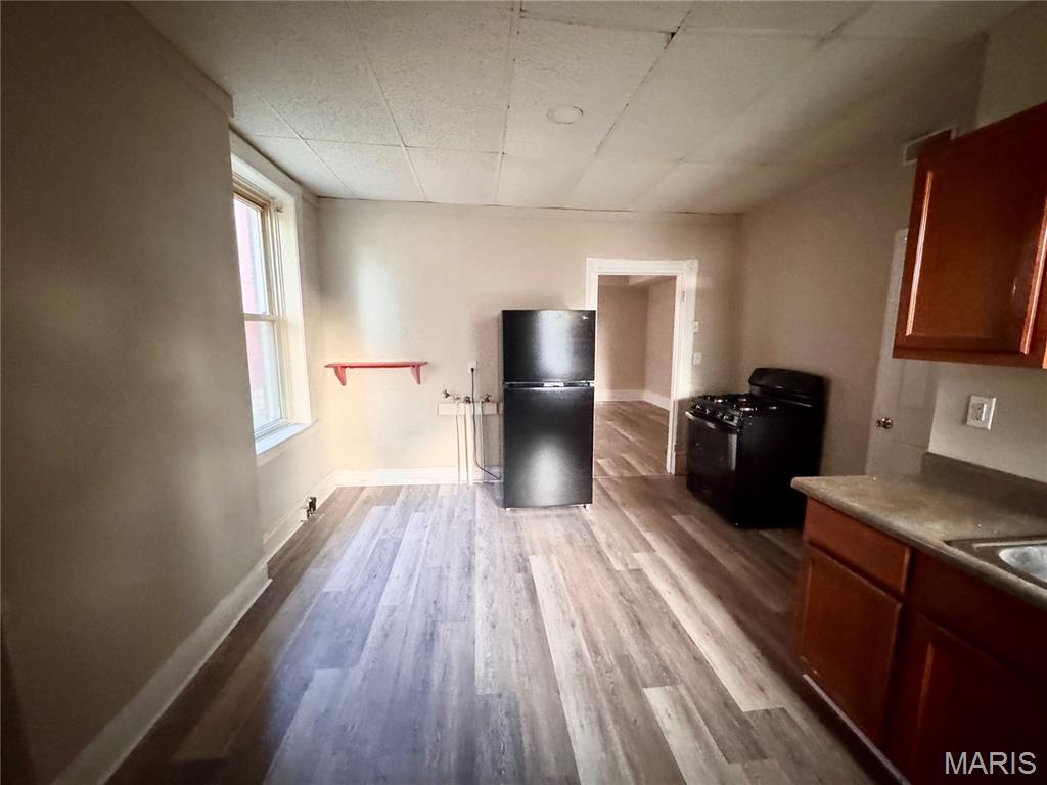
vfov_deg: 85.7
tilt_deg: -9.2
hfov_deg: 102.1
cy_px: 392
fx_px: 423
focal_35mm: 14
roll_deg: +0.0
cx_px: 524
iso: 1250
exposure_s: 1/59
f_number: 2.2
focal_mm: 2.22
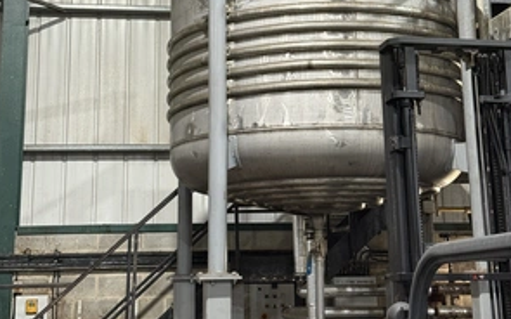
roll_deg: -0.1
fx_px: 960
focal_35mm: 69
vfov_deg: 18.6
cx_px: 255
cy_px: 38
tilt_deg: +13.2
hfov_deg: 29.8
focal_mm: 6.76
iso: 200
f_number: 1.78
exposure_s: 1/50
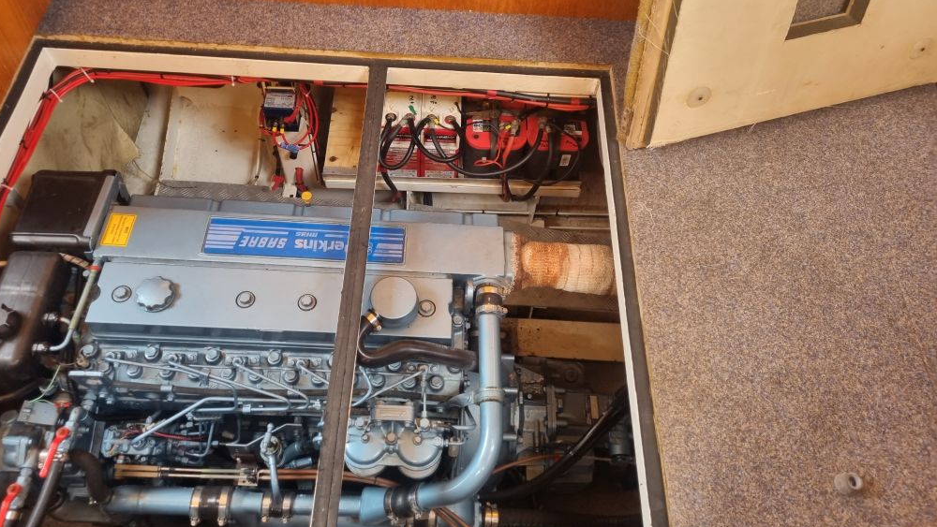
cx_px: 458
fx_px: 721
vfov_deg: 40.0
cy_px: 208
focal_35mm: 29
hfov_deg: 66.0
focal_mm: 5.4
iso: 200
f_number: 1.8
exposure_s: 1/100
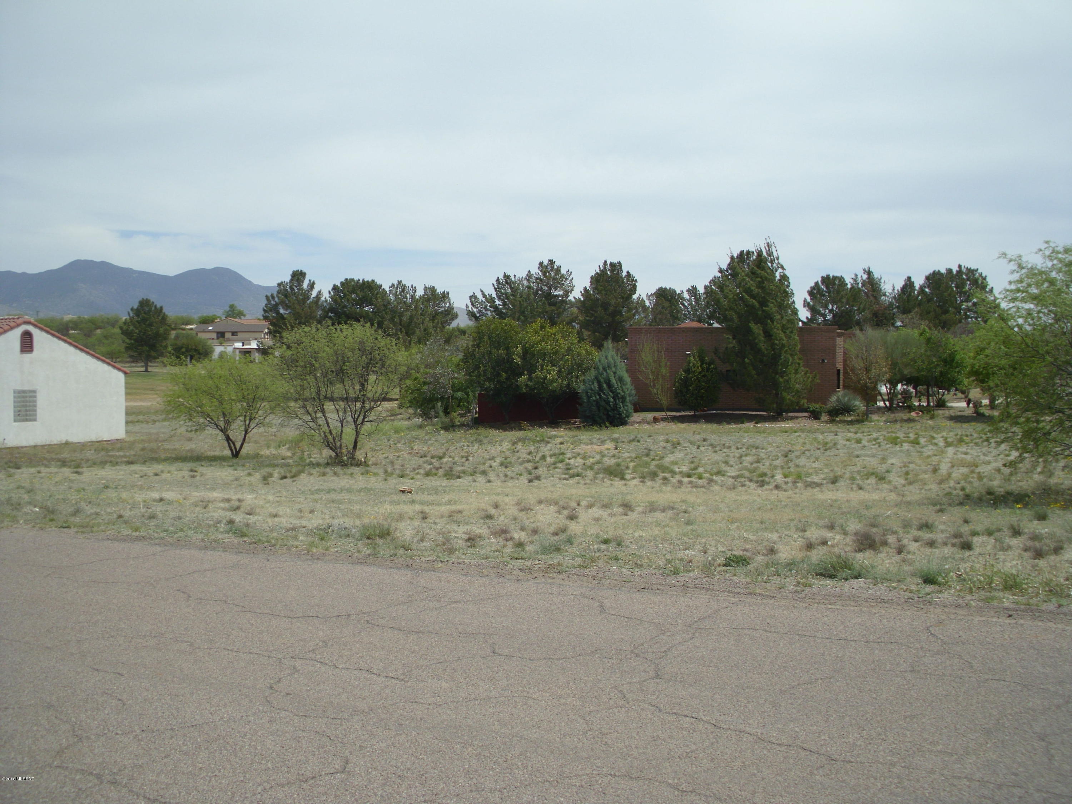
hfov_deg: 49.0
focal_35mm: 38
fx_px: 1177
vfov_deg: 37.7
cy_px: 402
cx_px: 536
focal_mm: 6.3
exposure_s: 1/234
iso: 50
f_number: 7.3
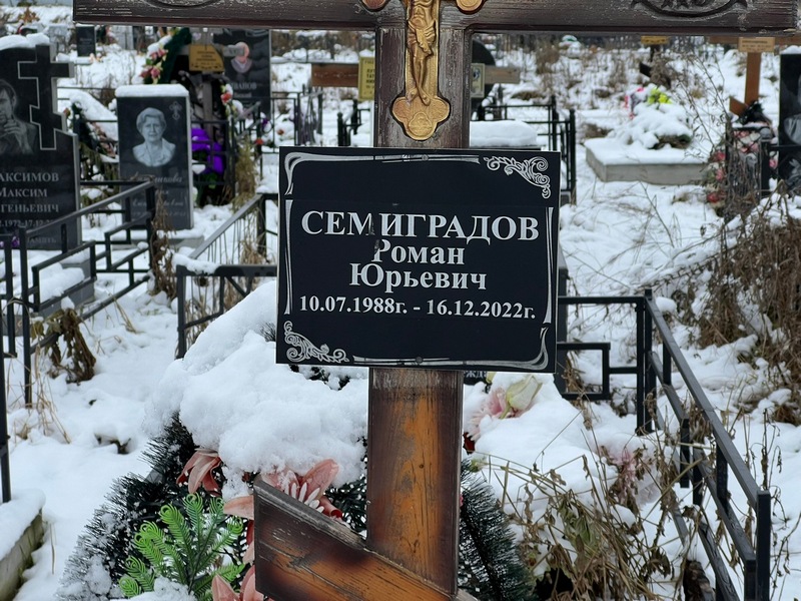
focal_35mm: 77
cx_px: 400
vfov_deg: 19.1
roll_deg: +1.9
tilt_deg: -9.7
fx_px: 1782
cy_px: 300
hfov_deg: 25.3
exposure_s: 1/99
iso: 32
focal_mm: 9
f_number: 2.8
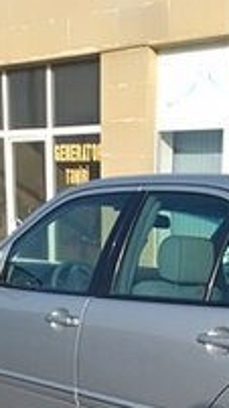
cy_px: 489
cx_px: 207
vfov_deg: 26.7
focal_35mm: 70
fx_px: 756
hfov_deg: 17.0
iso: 100
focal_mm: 3.54
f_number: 2
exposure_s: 1/790
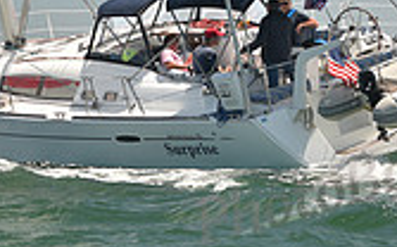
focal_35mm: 248
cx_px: 74
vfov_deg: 5.3
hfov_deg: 8.5
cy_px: 94
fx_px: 2681
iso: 250
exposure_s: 1/800
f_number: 4.5
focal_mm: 70
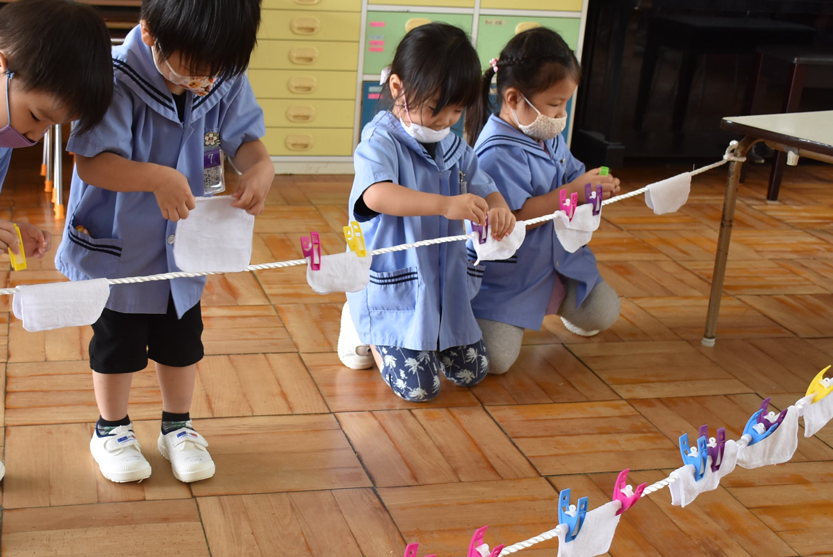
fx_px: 1198
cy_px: 330
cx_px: 300
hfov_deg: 38.0
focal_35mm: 52
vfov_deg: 26.1
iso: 400
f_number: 4.5
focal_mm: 23
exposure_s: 1/80
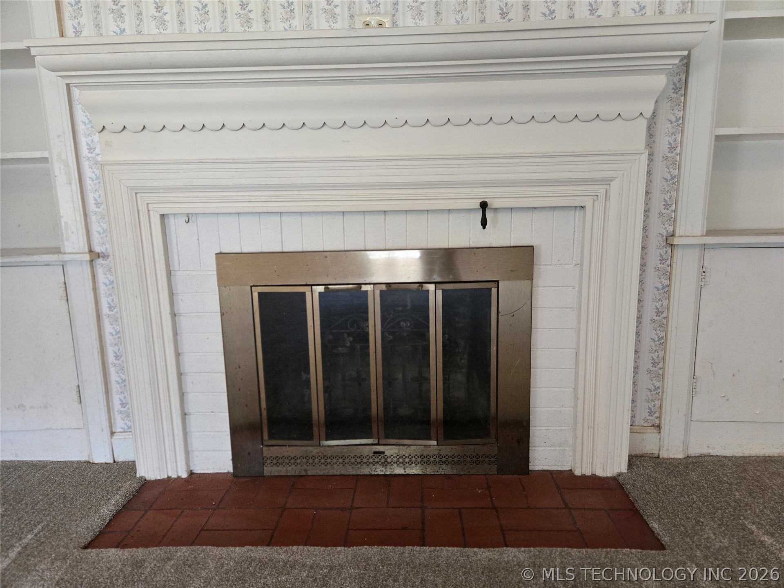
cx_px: 392
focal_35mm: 23
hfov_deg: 73.9
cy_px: 294
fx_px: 521
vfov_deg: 58.9
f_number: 1.8
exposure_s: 1/120
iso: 640
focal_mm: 5.4
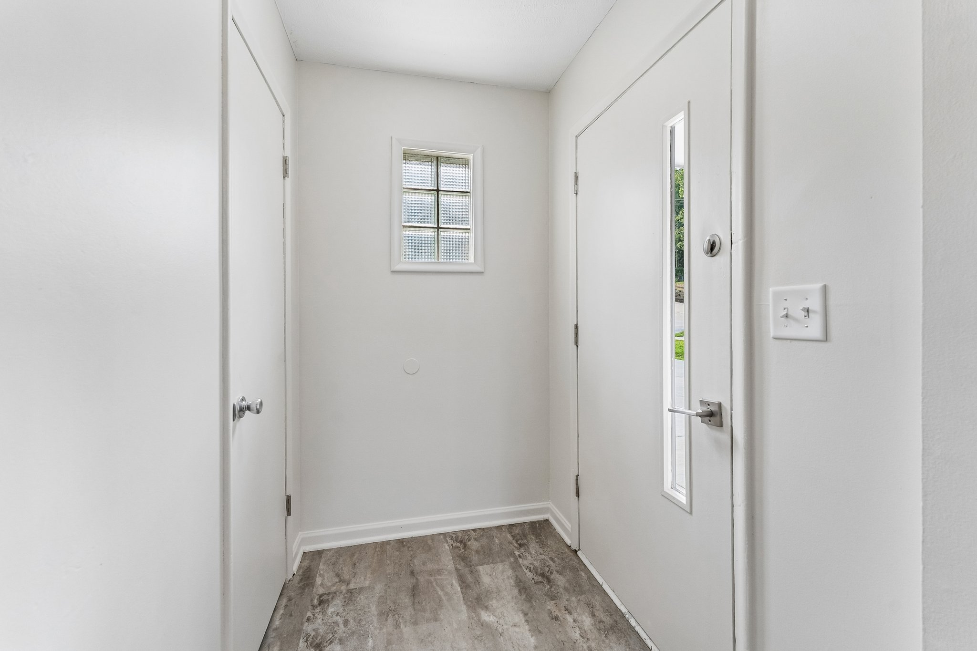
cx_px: 488
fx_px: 380
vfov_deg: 81.2
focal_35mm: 14
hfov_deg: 104.3
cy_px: 326
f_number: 6.3
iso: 500
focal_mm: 14
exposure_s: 1/50
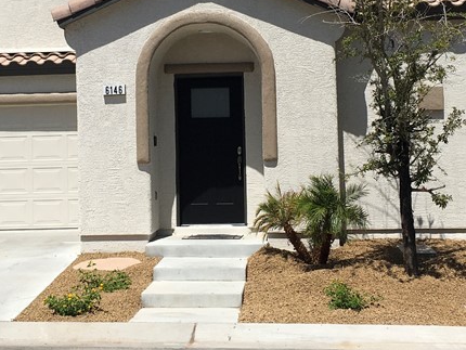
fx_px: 929
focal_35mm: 69
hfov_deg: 28.1
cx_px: 190
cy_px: 92
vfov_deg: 21.2
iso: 25
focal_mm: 4.15
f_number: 2.2
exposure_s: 1/3344
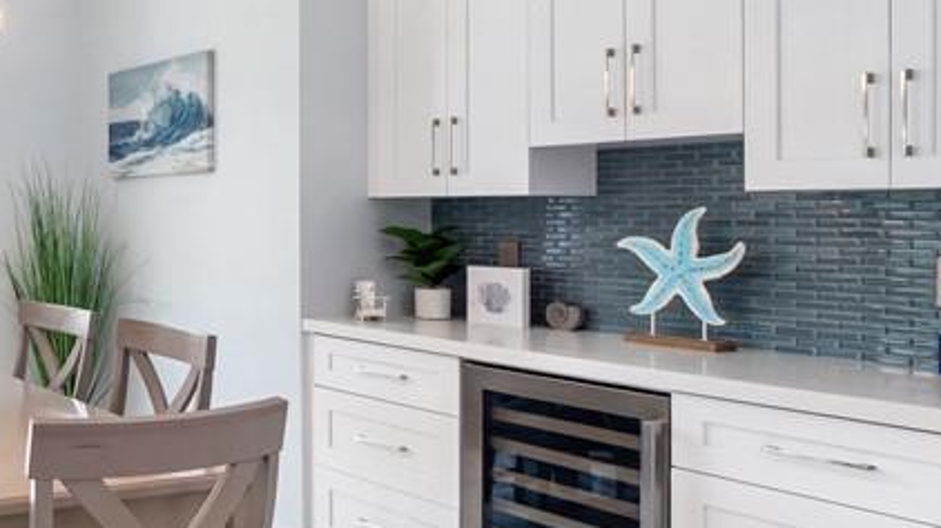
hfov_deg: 44.2
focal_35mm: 37
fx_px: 923
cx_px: -42
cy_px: 214
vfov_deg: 31.9
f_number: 7.1
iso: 200
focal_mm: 7
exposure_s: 1/6
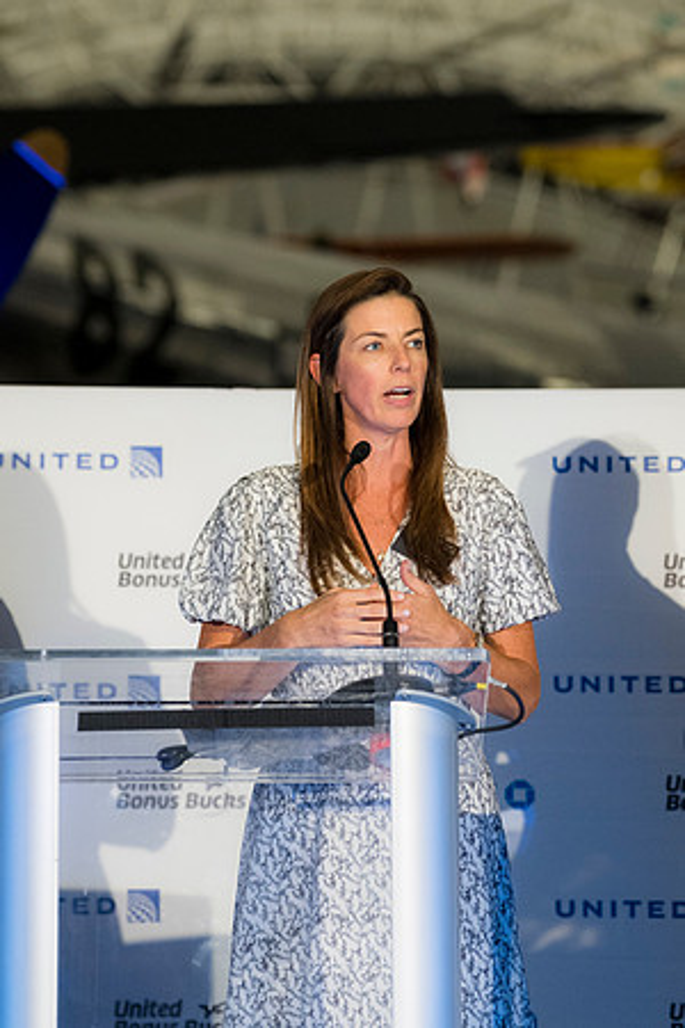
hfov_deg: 9.3
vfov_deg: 14.0
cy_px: 514
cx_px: 342
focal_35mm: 147
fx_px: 4195
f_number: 2.8
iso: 1250
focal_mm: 98
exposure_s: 1/200
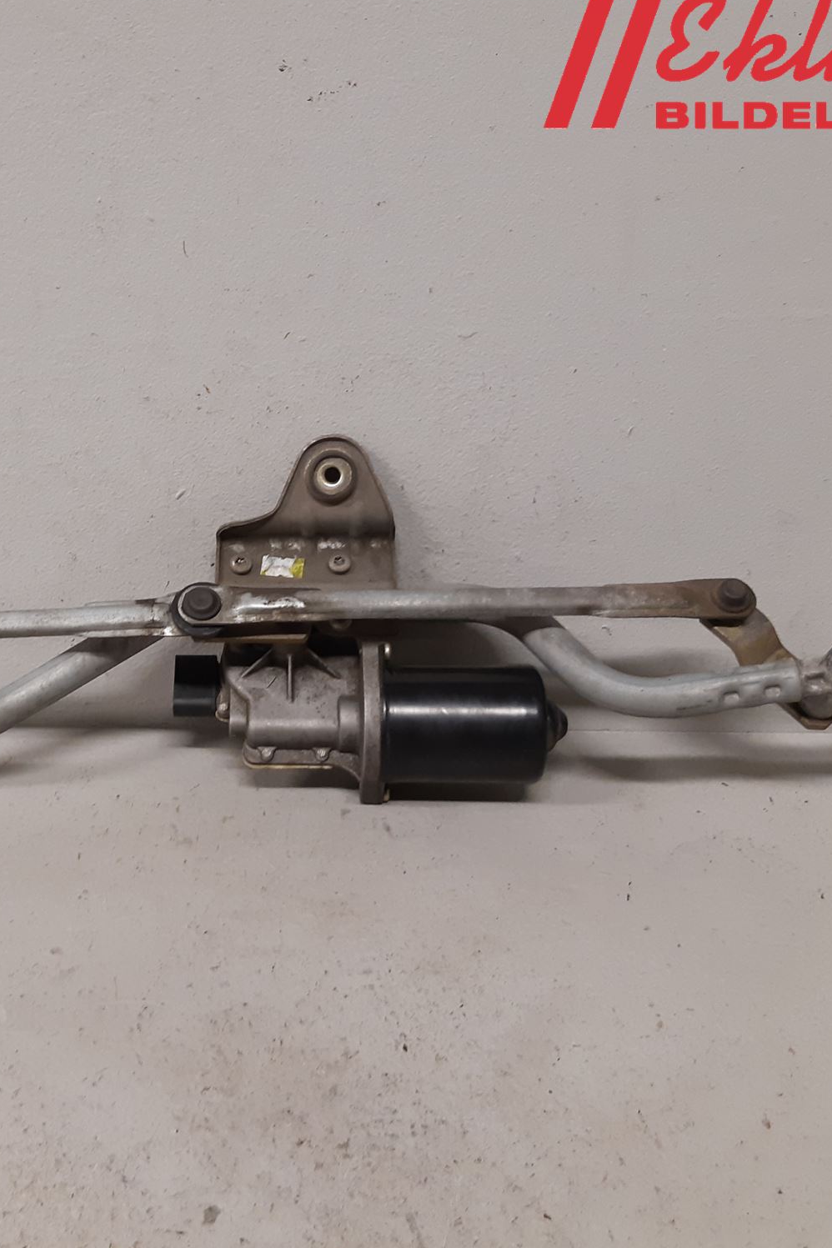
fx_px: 1283
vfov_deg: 51.9
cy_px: 628
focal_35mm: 37
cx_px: 202
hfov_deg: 35.1
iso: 160
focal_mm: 3.93
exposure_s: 1/50
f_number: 1.7
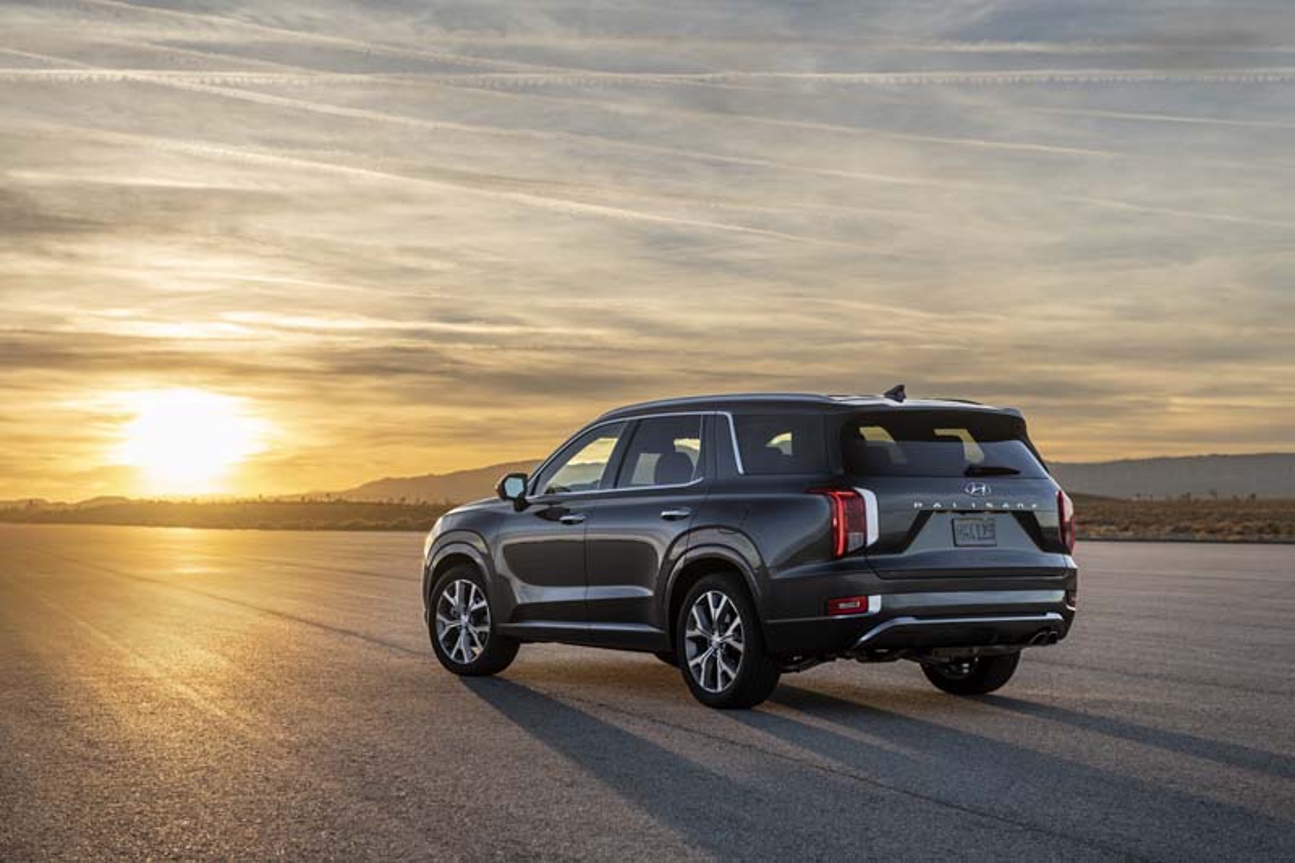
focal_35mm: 58
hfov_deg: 34.5
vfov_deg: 23.4
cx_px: 648
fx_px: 2086
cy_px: 432
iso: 64
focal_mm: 58
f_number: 5
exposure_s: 1/20
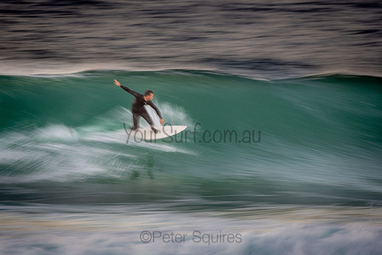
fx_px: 7960
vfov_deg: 1.8
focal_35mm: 750
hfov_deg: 2.7
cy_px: 128
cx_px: 191
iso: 100
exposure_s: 1/15
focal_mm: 500
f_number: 7.1
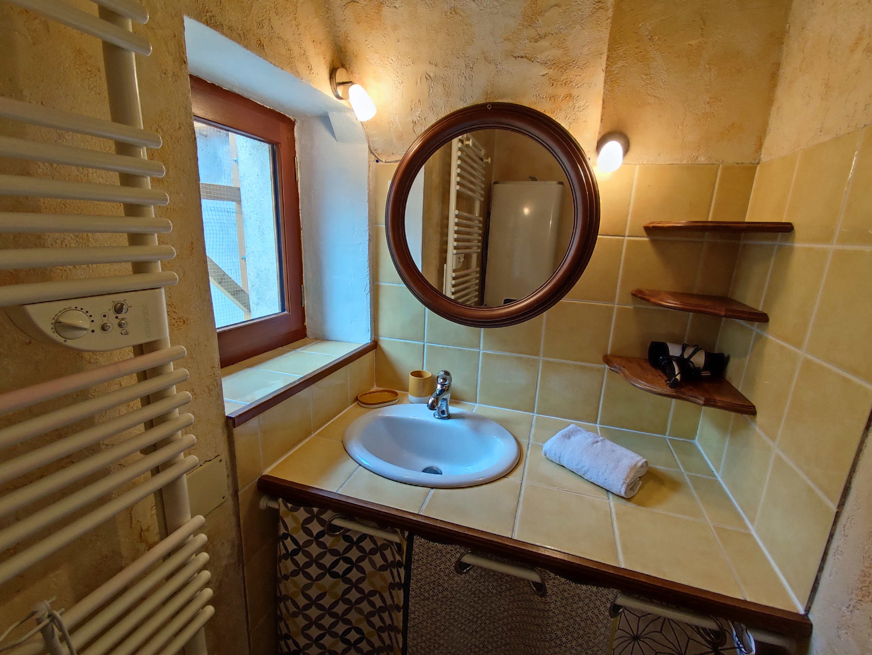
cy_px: 328
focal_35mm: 15
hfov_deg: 98.1
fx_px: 378
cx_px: 436
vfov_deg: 81.8
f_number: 2.2
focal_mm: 1.65
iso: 183
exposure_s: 1/50
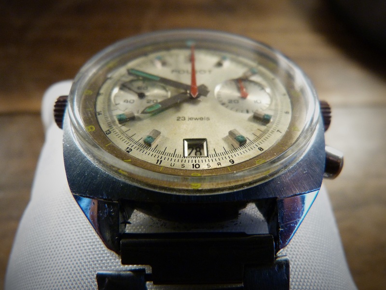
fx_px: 279
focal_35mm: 25
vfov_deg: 54.9
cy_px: 145
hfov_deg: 69.4
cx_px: 193
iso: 320
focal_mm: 4.5
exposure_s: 1/60
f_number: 2.8
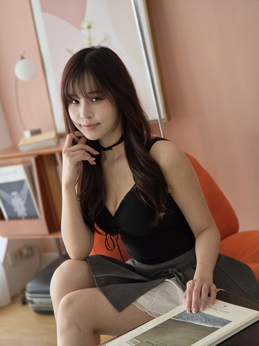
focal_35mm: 69
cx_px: 130
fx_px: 688
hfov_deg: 21.3
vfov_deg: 28.2
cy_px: 173
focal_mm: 7
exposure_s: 1/39.4
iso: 320
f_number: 2.4
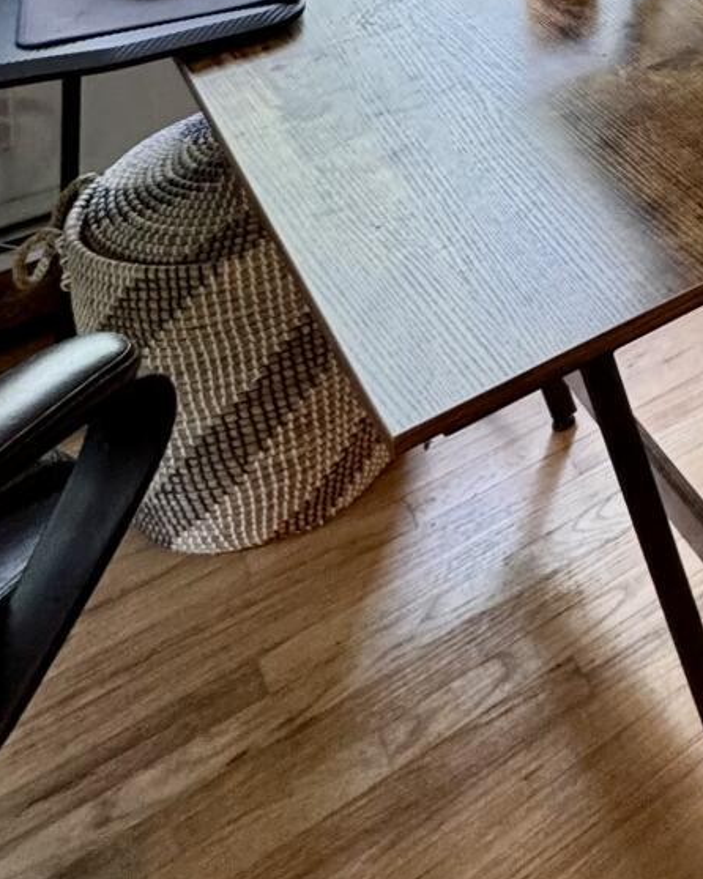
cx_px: 1116
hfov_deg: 23.2
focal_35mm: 49
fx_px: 1275
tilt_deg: -5.5
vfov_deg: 26.7
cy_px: -452
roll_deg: -3.5
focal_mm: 2.22
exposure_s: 1/120
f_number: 2.2
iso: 250
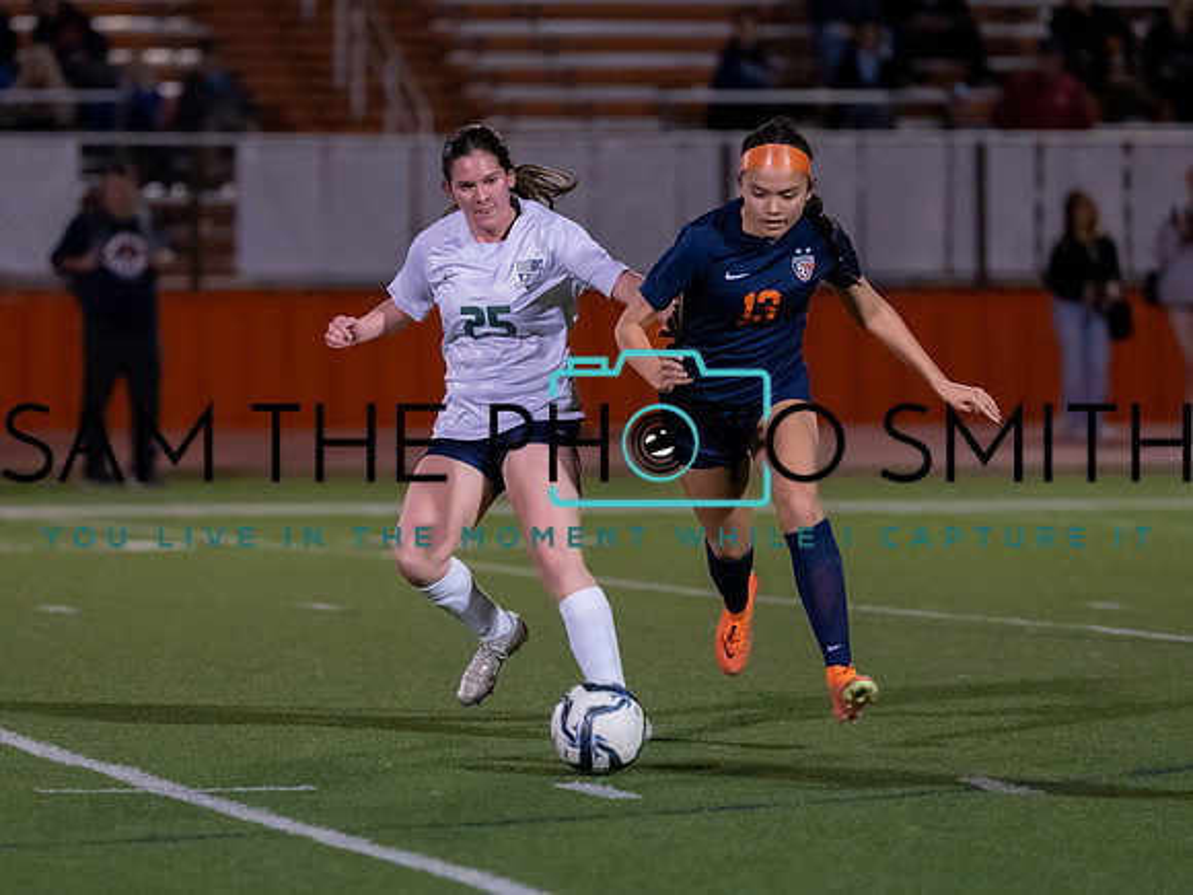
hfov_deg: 6.2
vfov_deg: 4.6
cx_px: 452
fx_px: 11038
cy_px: 420
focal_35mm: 320
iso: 4000
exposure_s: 1/1000
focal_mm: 200
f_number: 2.8
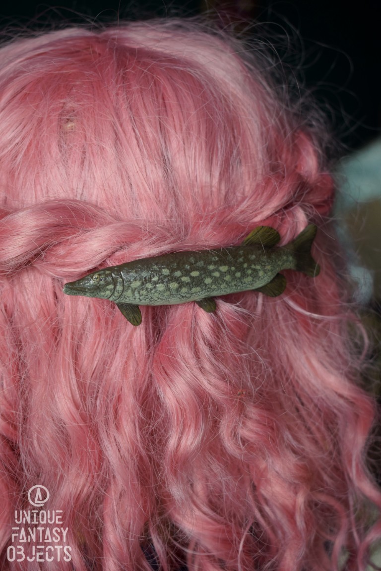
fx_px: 905
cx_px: 190
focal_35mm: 57
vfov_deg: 35.1
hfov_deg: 23.8
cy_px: 286
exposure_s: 1/60
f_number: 4.8
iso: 640
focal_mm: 38
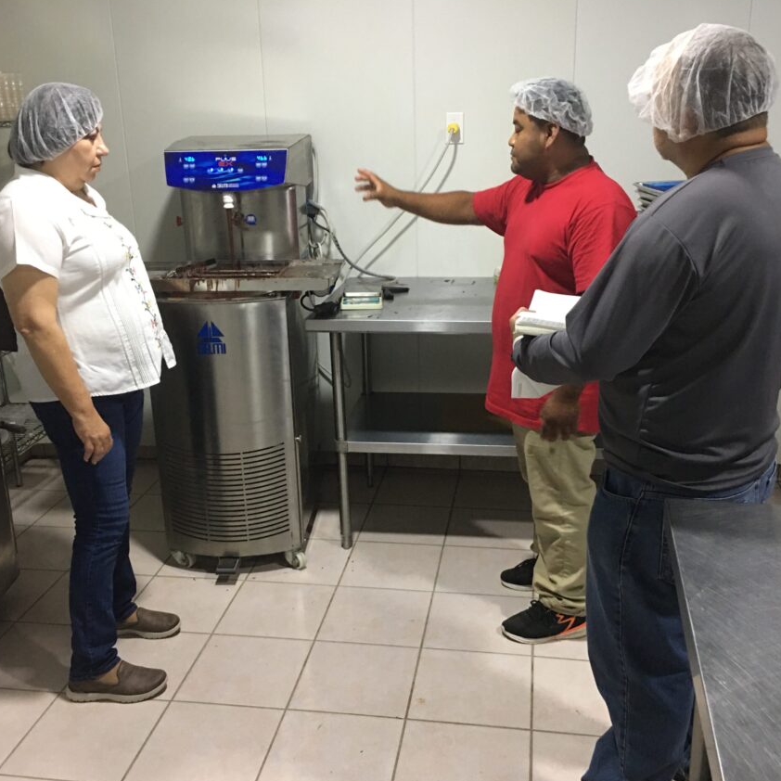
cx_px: 388
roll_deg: +1.9
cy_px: 394
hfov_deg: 47.2
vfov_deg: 47.2
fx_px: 893
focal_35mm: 35
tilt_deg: -17.2
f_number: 2.2
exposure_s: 1/10
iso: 80
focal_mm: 4.15
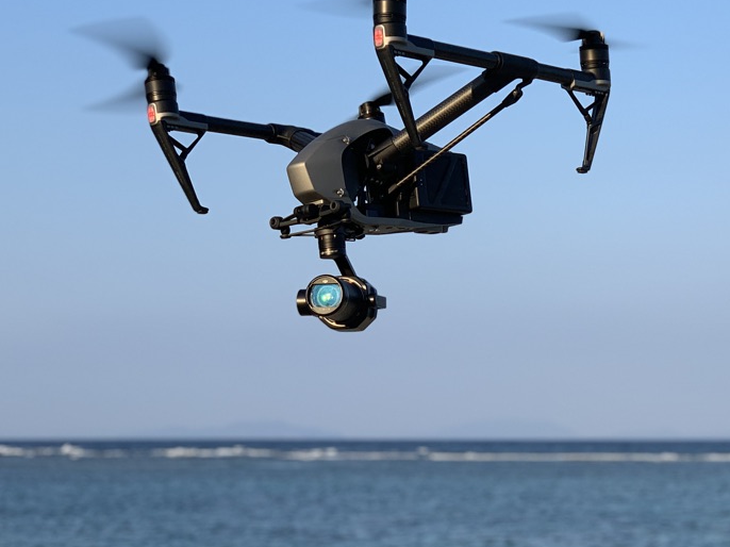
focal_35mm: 91
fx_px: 1918
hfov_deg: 21.3
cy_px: 344
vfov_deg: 16.2
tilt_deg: +1.8
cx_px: 570
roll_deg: +0.7
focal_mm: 6
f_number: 2.4
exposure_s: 1/685
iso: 16
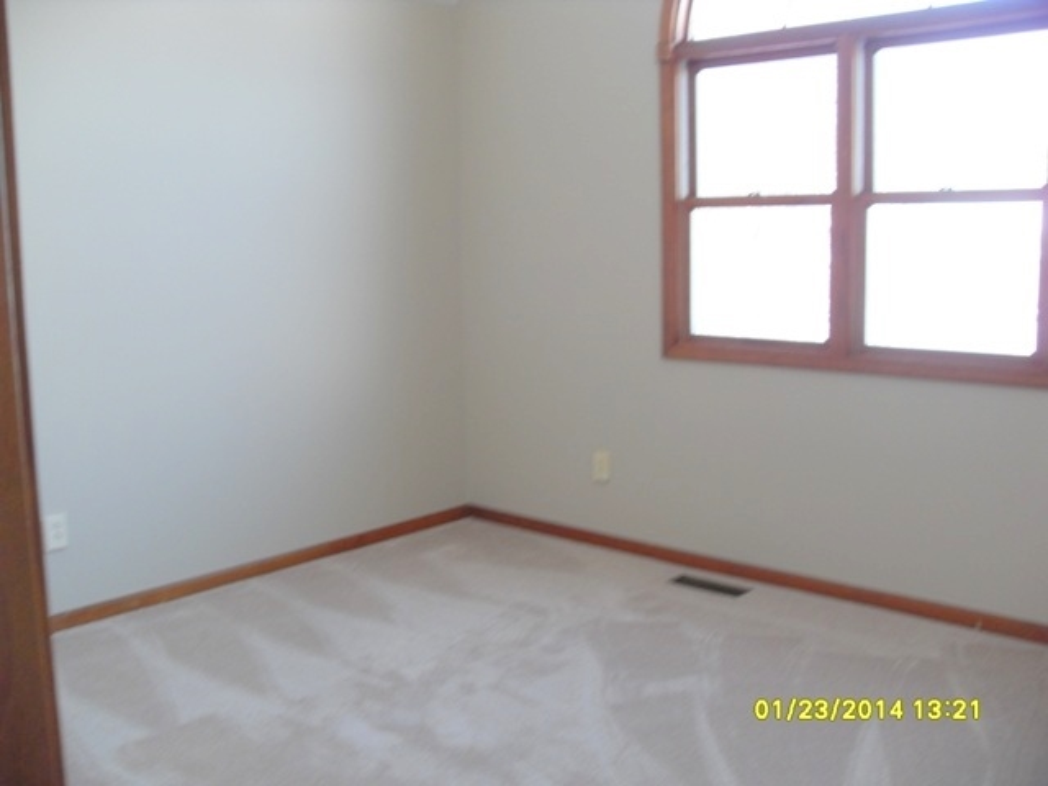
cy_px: 393
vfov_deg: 41.8
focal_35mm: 34
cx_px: 524
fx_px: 1029
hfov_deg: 54.0
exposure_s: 1/45
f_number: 2.8
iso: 100
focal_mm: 6.3
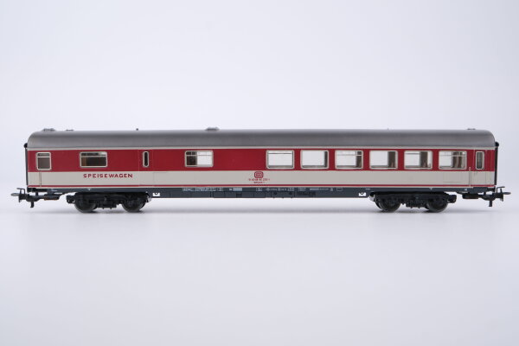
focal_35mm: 45
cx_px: 260
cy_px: 173
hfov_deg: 43.6
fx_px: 649
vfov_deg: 29.9
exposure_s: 1/125
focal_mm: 30.2
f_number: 10
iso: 250
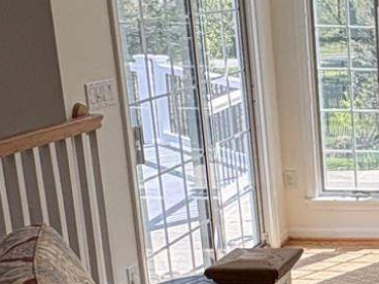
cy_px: 165
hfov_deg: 19.3
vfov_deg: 18.9
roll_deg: -1.2
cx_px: 669
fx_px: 854
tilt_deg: -12.3
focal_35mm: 78
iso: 50
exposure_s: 1/273
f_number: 2.2
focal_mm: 2.22
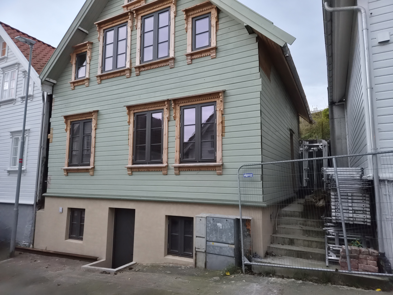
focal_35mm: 23
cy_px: 148
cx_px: 196
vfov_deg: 58.9
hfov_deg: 73.9
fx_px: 261
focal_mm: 5.4
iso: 200
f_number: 1.8
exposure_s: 1/100
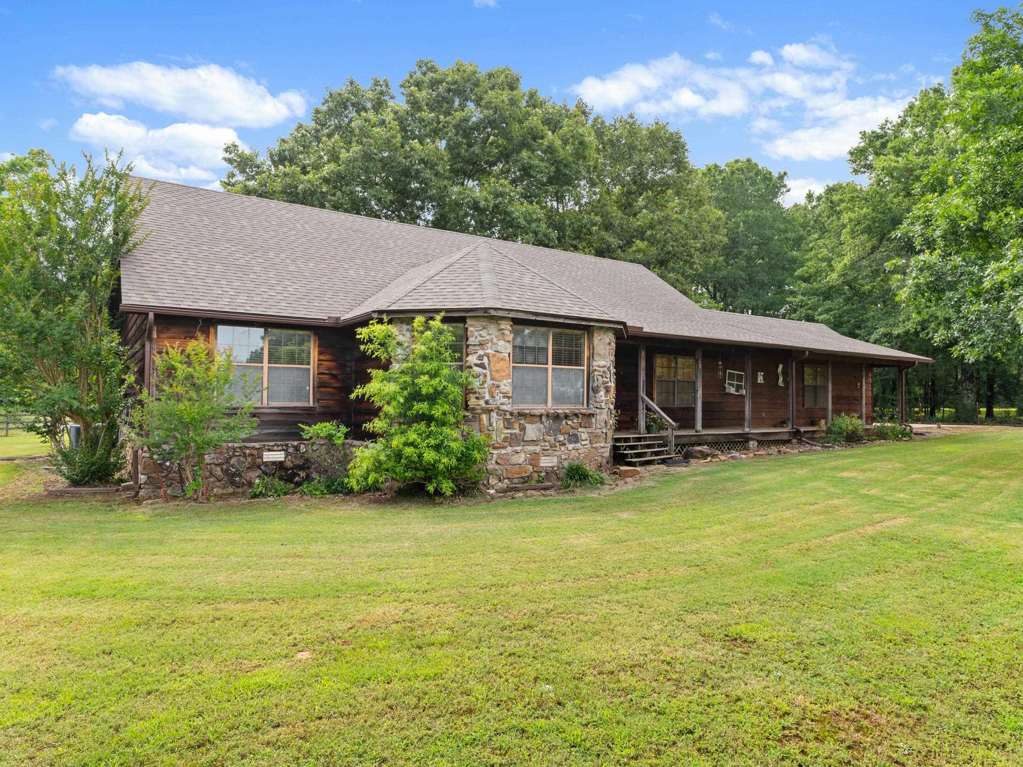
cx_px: 534
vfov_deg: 62.5
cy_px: 386
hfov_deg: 77.9
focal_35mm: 21
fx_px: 632
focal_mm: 12.9
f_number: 7.1
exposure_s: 1/60
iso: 320
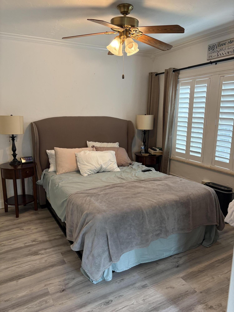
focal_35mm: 26
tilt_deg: -10.7
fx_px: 234
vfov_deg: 67.3
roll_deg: -0.9
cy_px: 156
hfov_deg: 53.1
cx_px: 117
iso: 160
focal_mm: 5.96
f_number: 1.6
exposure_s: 1/60
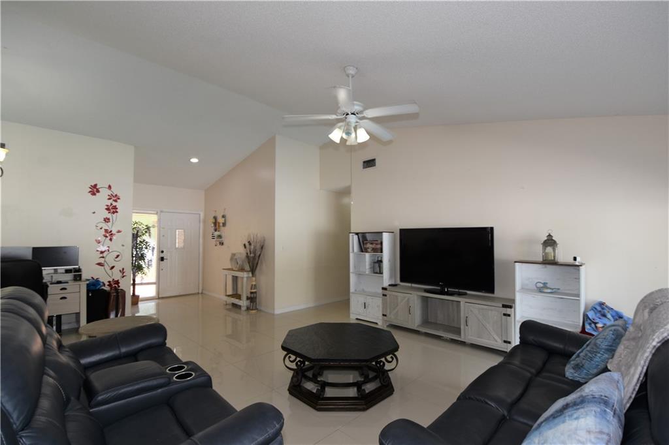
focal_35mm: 15
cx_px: 334
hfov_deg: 100.4
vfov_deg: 77.3
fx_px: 279
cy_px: 222
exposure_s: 1/80
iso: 200
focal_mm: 10
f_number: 5
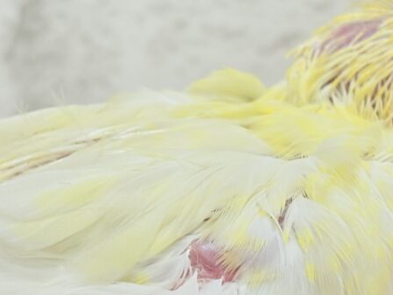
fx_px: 1579
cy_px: 126
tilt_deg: -8.0
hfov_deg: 14.2
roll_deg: -5.1
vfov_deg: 10.7
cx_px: 246
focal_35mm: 139
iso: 32
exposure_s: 1/50
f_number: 1.6
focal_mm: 5.96
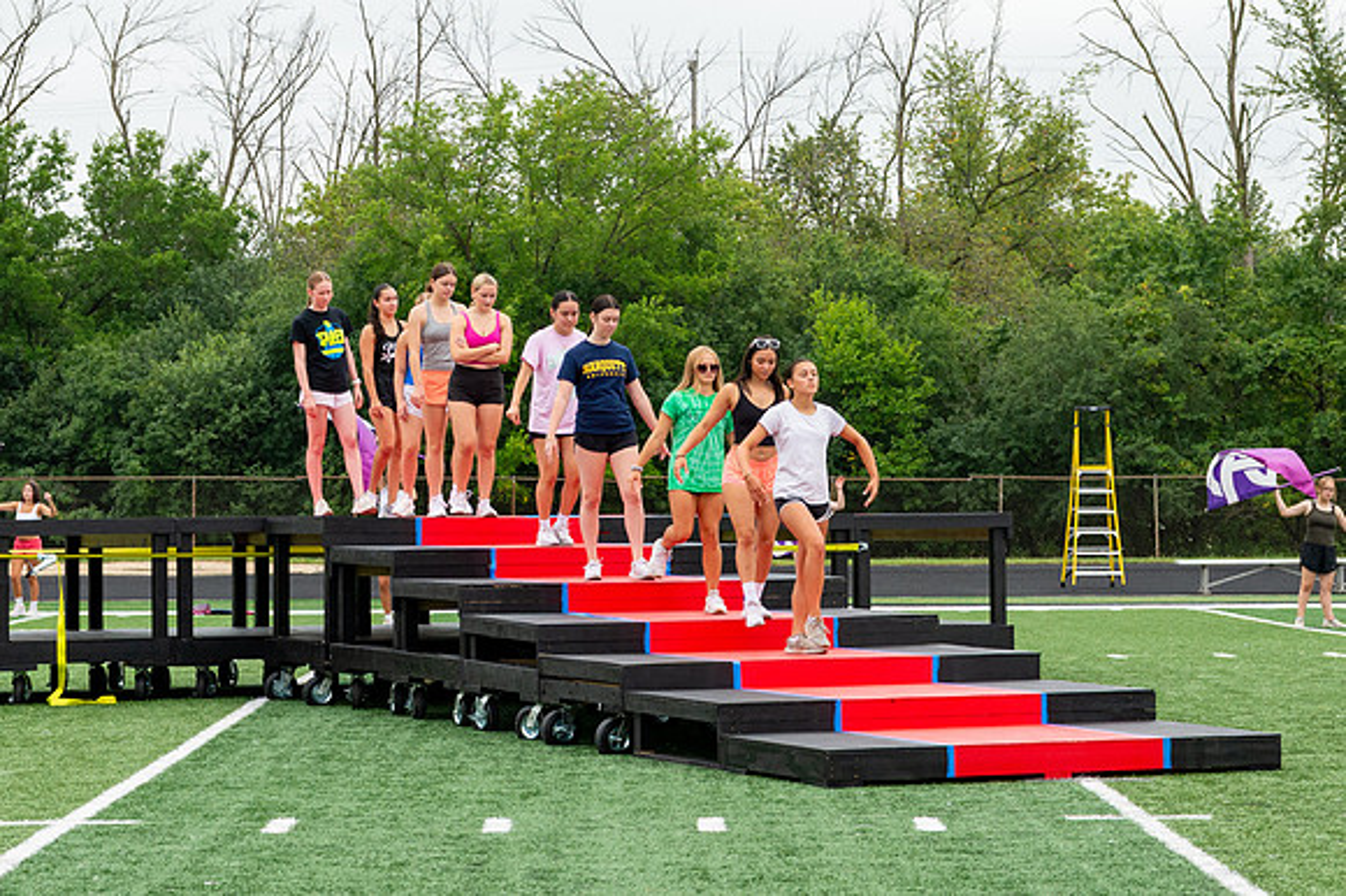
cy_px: 306
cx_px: 606
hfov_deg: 18.4
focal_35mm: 111
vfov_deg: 12.3
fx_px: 4153
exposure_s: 1/640
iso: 1000
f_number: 10
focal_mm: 70
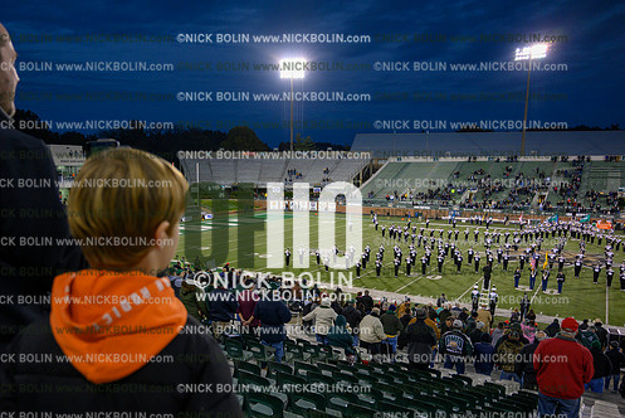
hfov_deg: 65.2
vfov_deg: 46.3
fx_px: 486
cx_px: 273
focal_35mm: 28
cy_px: 242
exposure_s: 1/320
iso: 2000
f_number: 4
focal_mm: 24
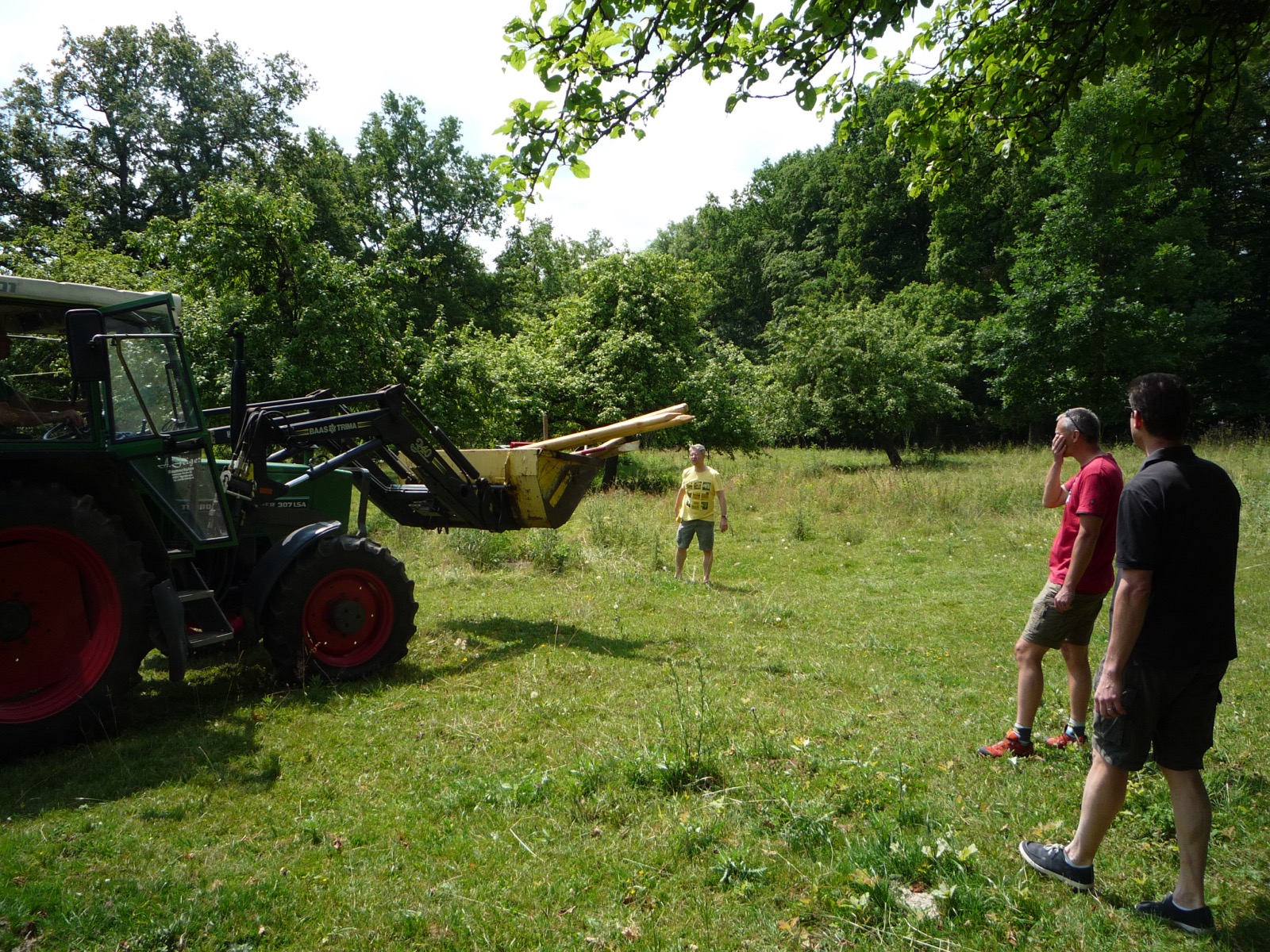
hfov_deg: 60.0
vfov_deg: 46.8
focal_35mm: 30
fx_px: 1101
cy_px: 476
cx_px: 635
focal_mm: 5.2
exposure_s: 1/400
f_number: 4
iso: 100
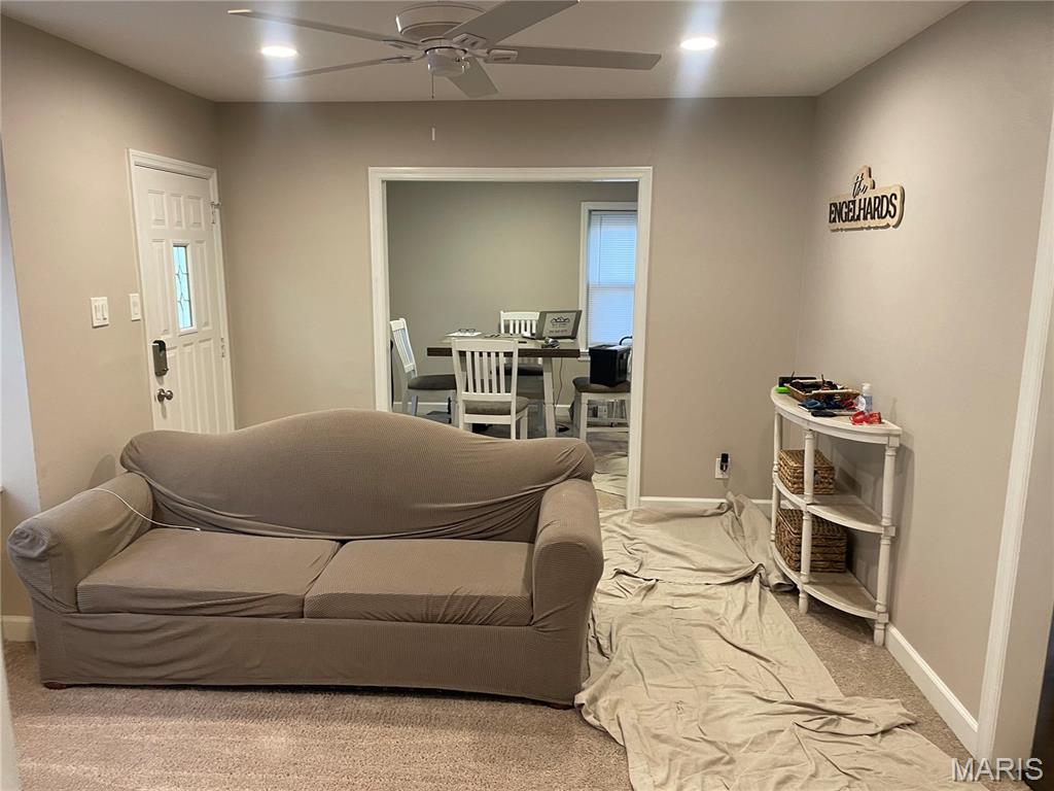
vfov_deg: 53.1
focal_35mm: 26
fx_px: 792
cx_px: 527
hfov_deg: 67.3
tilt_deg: -9.2
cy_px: 396
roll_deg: +0.4
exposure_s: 1/60
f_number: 1.6
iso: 125
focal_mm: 4.2
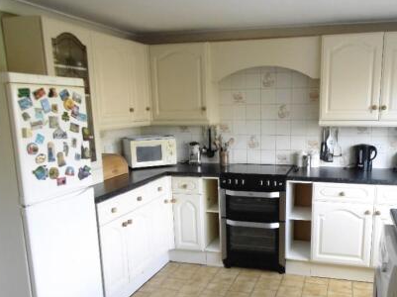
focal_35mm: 32
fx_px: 367
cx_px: 242
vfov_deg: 43.8
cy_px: 183
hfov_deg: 56.3
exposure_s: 1/60
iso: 250
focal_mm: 4
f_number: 3
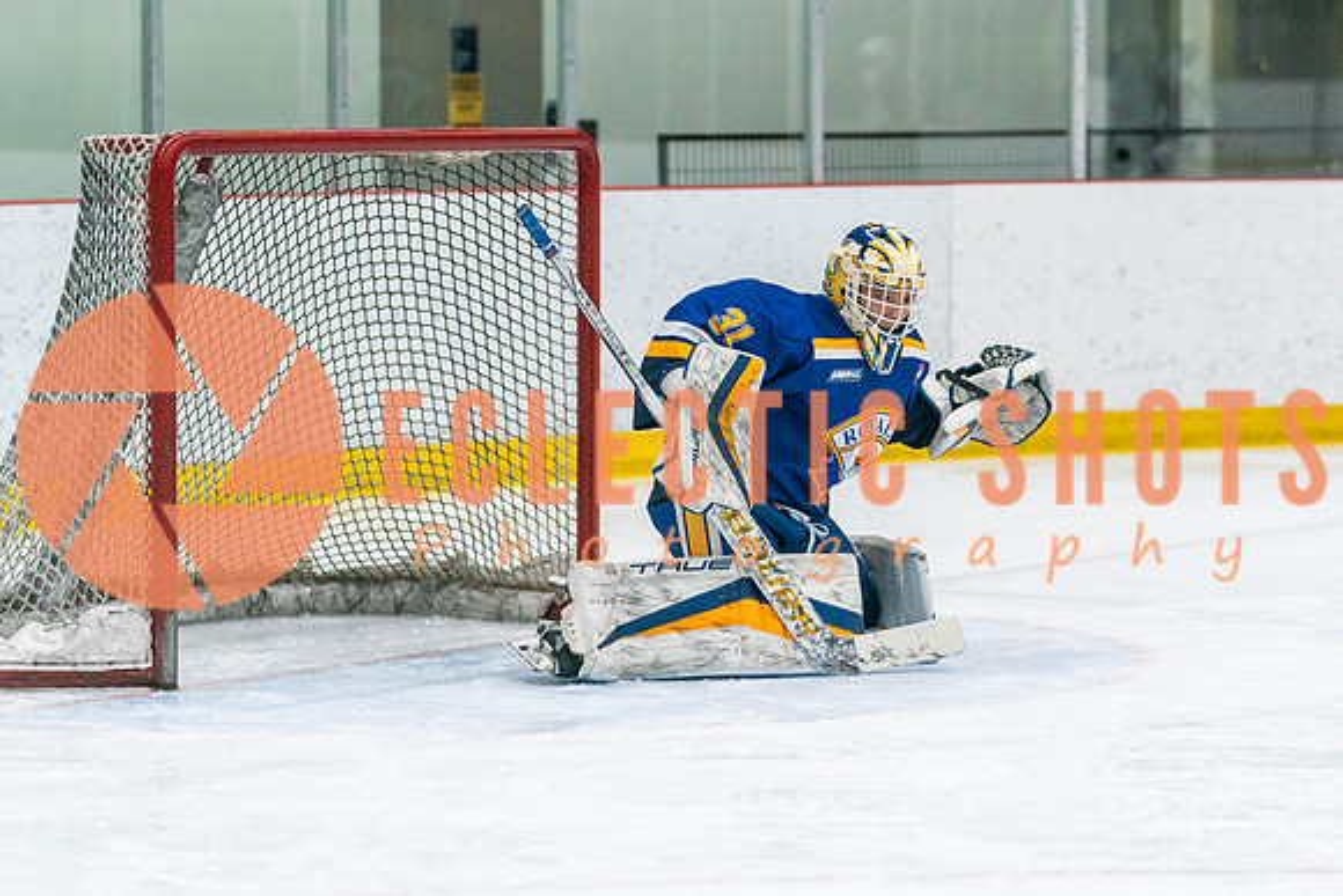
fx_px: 6280
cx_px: 736
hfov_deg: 12.2
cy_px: 454
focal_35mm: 168
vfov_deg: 8.2
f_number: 2.8
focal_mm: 104
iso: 3200
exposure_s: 1/1250
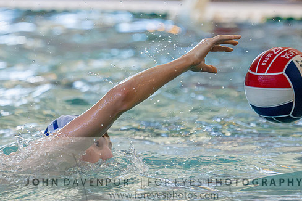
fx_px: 3892
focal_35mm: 464
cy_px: 96
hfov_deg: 4.4
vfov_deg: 3.0
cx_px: 33
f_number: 4
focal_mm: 230
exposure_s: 1/1000
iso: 7200
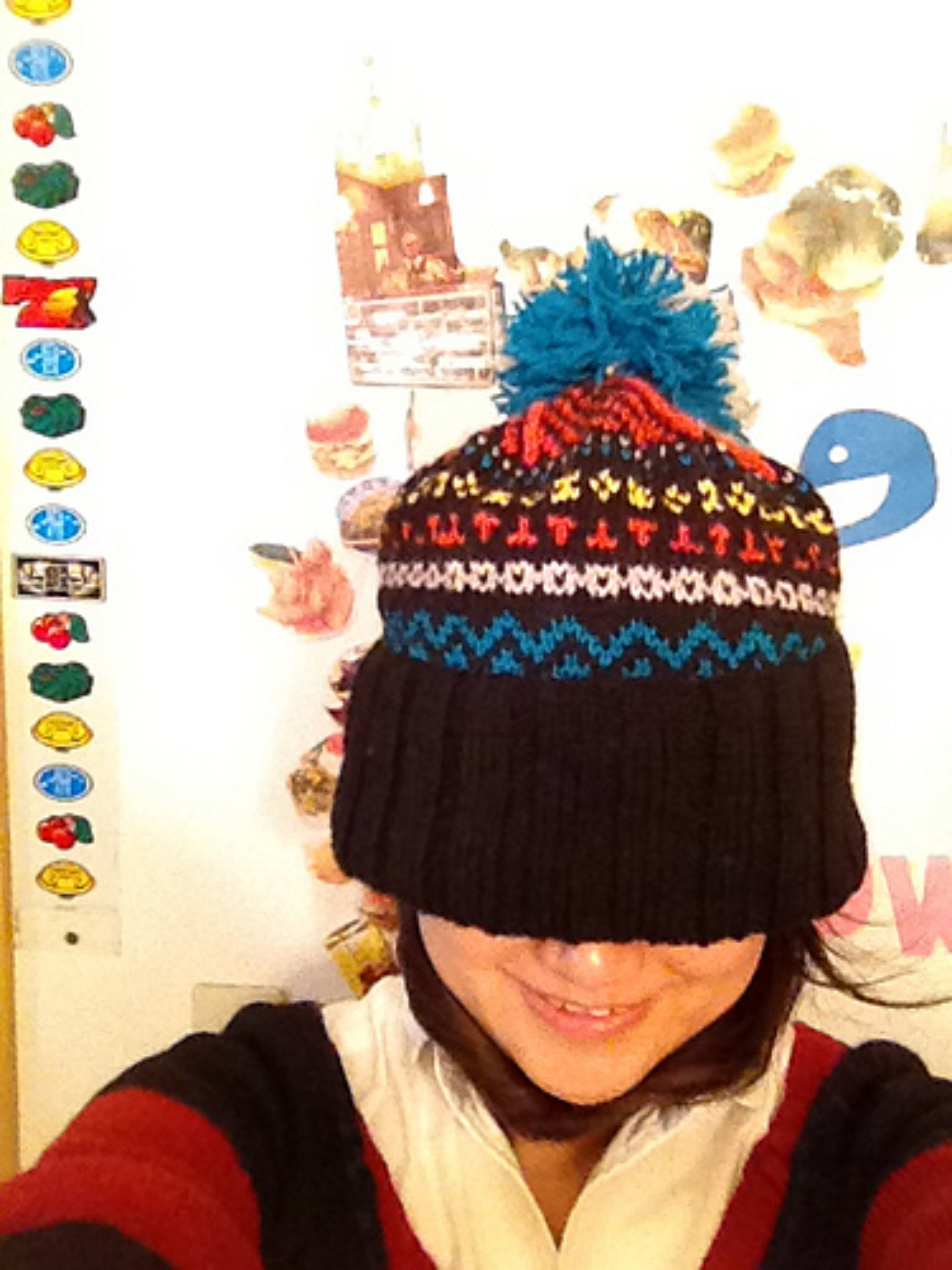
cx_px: 476
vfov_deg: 52.6
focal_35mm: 35
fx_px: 1283
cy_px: 635
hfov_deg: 40.7
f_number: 2.4
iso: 1250
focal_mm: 1.85
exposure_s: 1/30
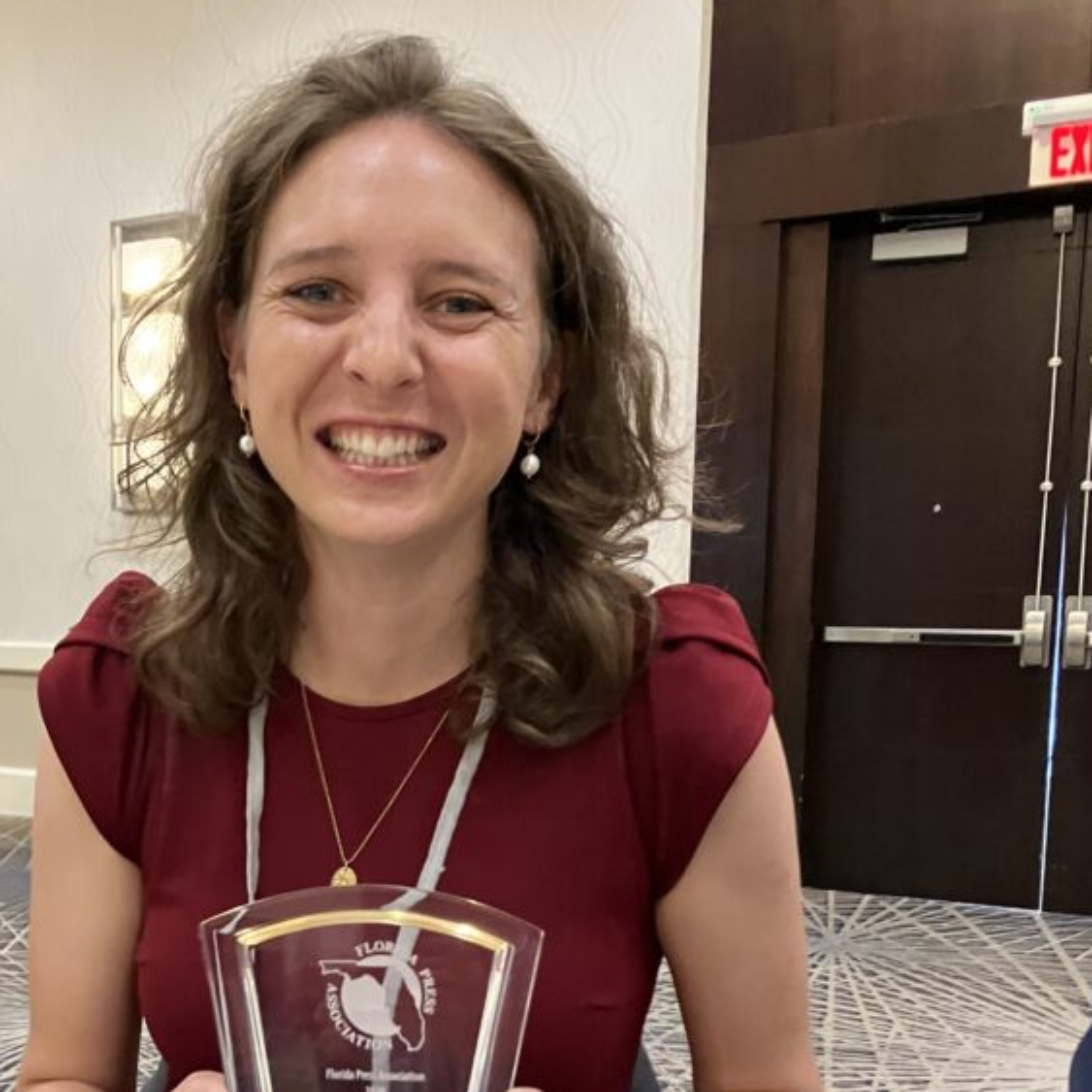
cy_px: 811
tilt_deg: -5.5
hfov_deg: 37.1
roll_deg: -0.8
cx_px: 355
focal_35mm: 45
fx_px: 1606
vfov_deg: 36.7
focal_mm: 3.99
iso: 320
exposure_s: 1/60
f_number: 1.8
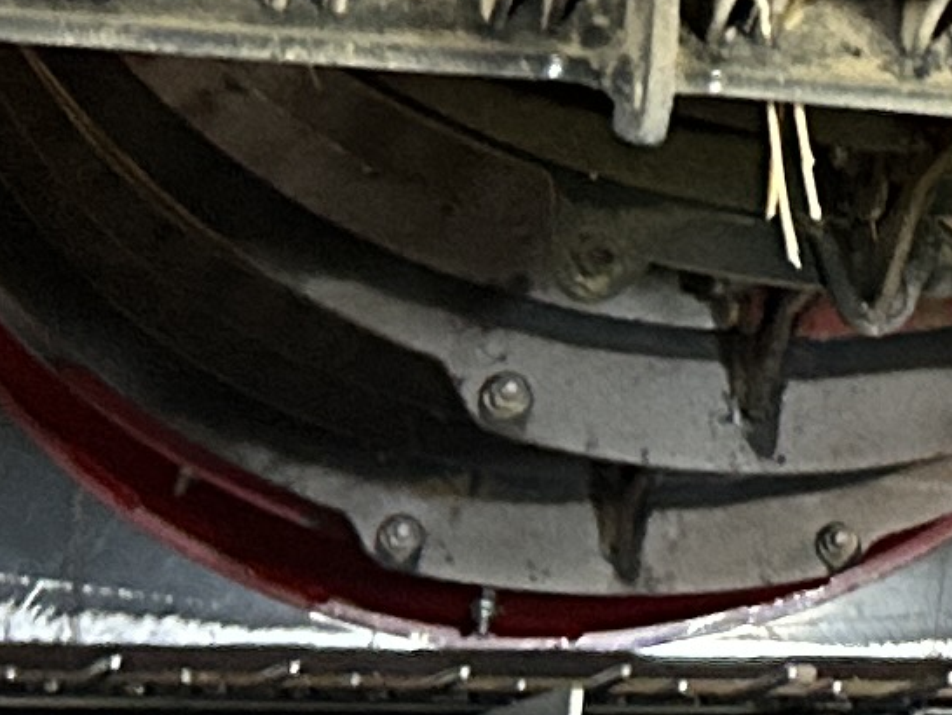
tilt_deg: +9.7
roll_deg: -4.6
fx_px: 5283
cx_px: 2364
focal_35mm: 192
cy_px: -525
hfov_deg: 9.1
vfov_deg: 7.5
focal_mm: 5.7
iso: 640
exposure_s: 1/35
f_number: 1.5
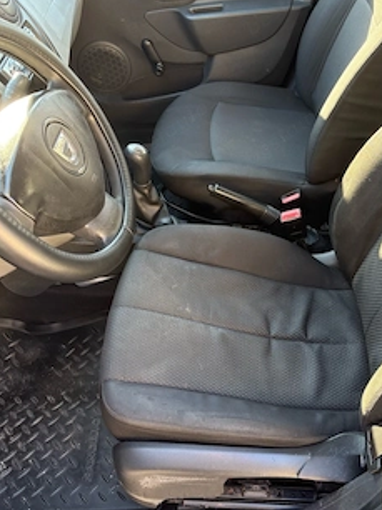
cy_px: 277
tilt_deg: -48.9
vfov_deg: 53.9
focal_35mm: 34
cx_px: 219
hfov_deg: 41.6
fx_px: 501
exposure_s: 1/62
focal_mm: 5.96
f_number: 1.6
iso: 125
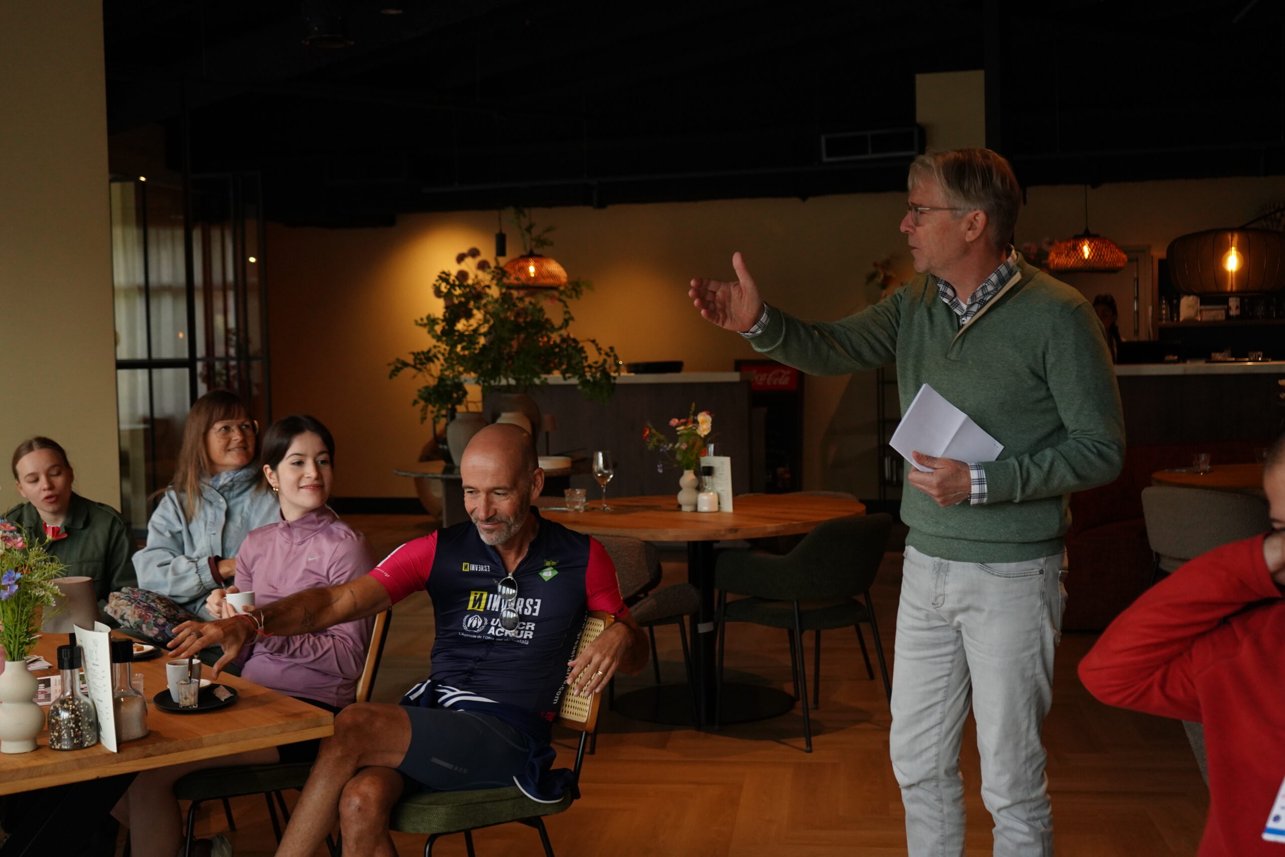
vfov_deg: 31.2
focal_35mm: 43
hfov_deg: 45.4
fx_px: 1535
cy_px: 428
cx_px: 642
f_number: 4.5
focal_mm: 43
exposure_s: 1/250
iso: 2500
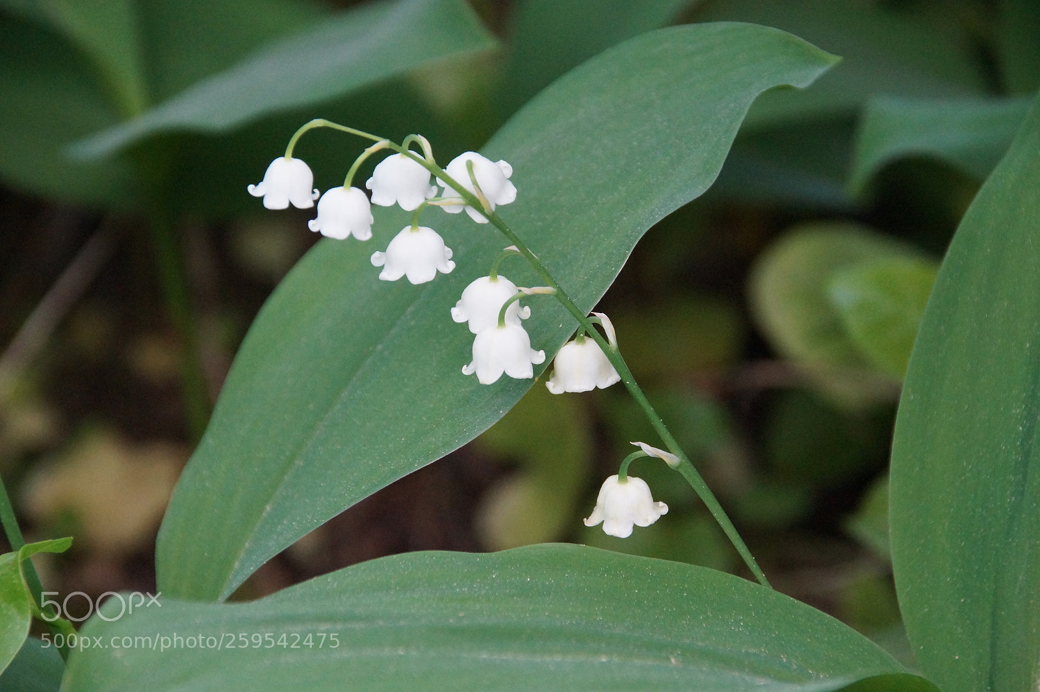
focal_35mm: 270
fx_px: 7796
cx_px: 520
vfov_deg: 5.1
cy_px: 346
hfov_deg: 7.6
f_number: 9
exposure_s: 1/320
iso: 3200
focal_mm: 180
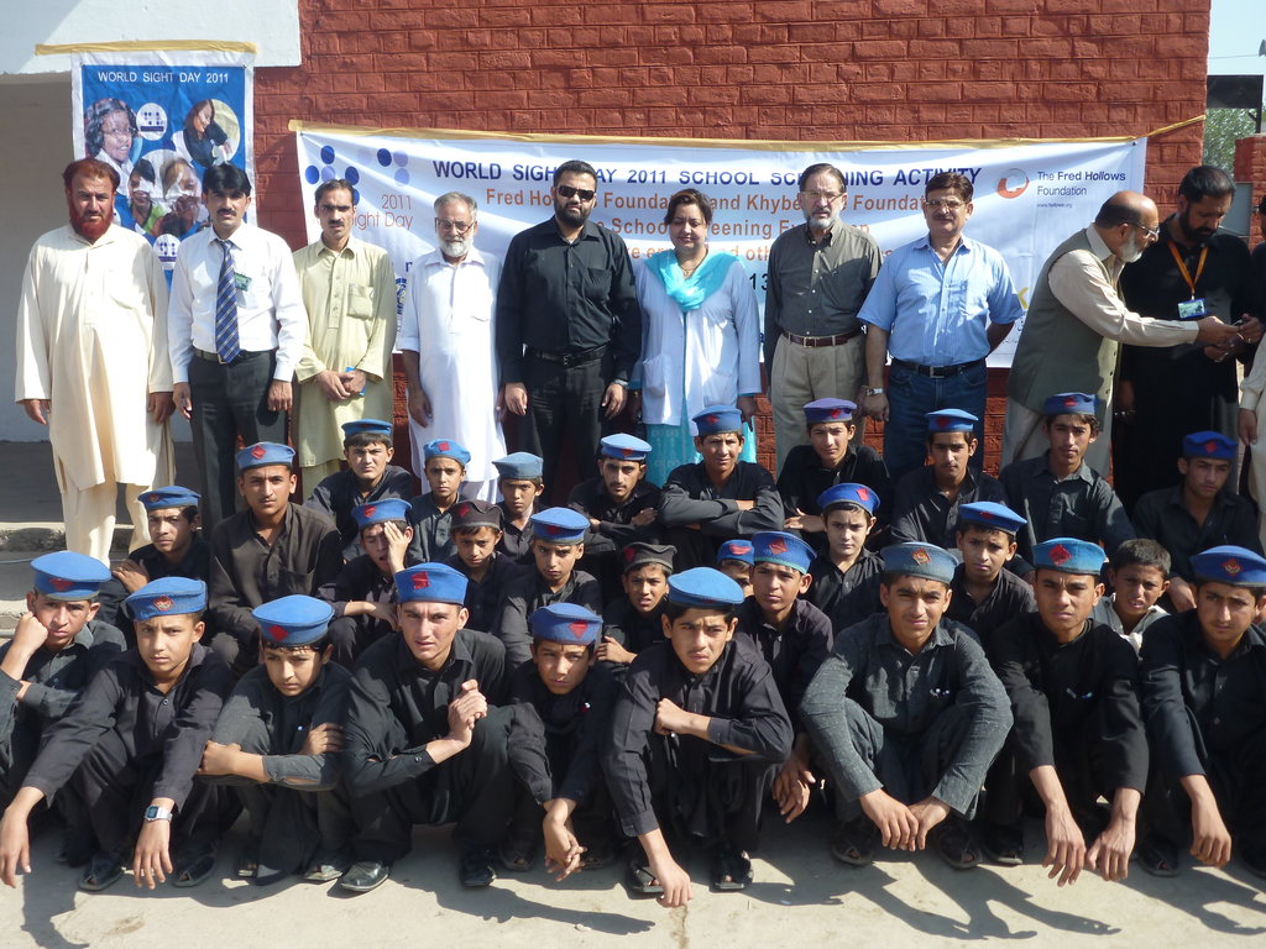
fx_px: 1243
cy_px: 474
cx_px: 633
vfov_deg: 41.8
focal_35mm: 34
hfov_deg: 54.0
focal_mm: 6
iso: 80
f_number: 3.7
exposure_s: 1/250
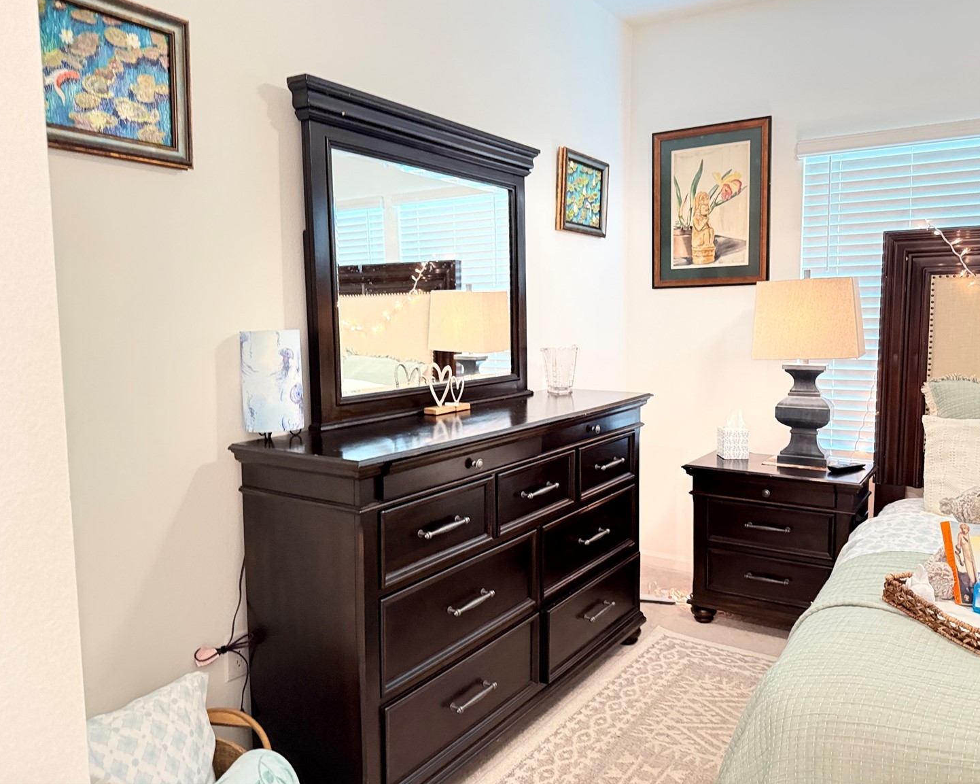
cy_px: 377
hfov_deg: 65.9
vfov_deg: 54.9
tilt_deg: -6.4
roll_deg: -0.7
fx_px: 754
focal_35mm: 26
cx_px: 528
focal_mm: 6.76
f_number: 1.78
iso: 800
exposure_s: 1/40
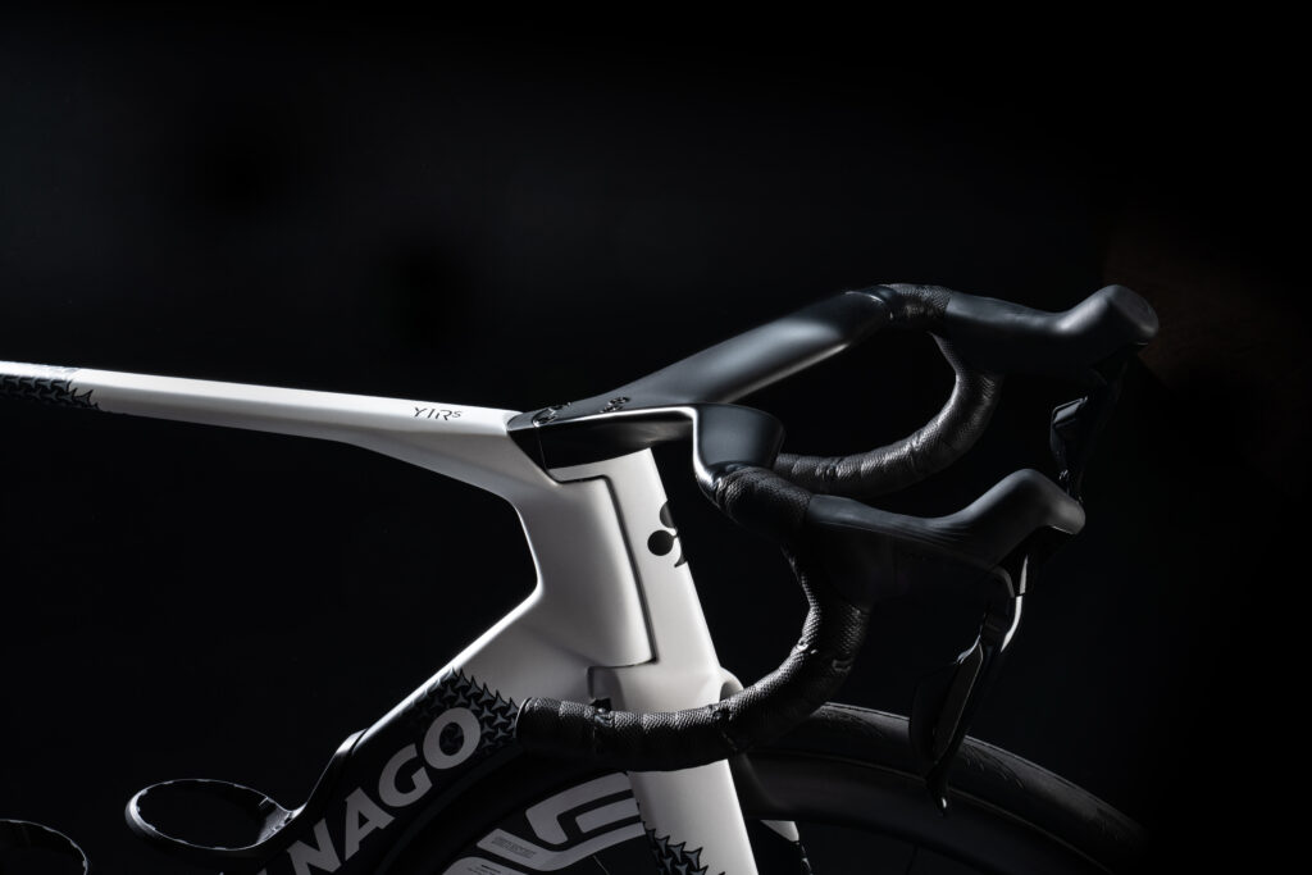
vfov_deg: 19.5
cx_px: 656
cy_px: 438
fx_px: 2551
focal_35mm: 70
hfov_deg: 28.8
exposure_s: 1/160
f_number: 18
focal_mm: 70
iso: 100
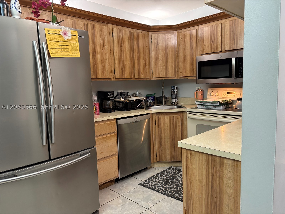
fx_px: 214
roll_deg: +0.7
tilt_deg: -6.4
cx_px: 142
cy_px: 107
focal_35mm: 26
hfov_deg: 67.3
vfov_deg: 53.1
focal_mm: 5.96
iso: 125
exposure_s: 1/60
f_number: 1.6
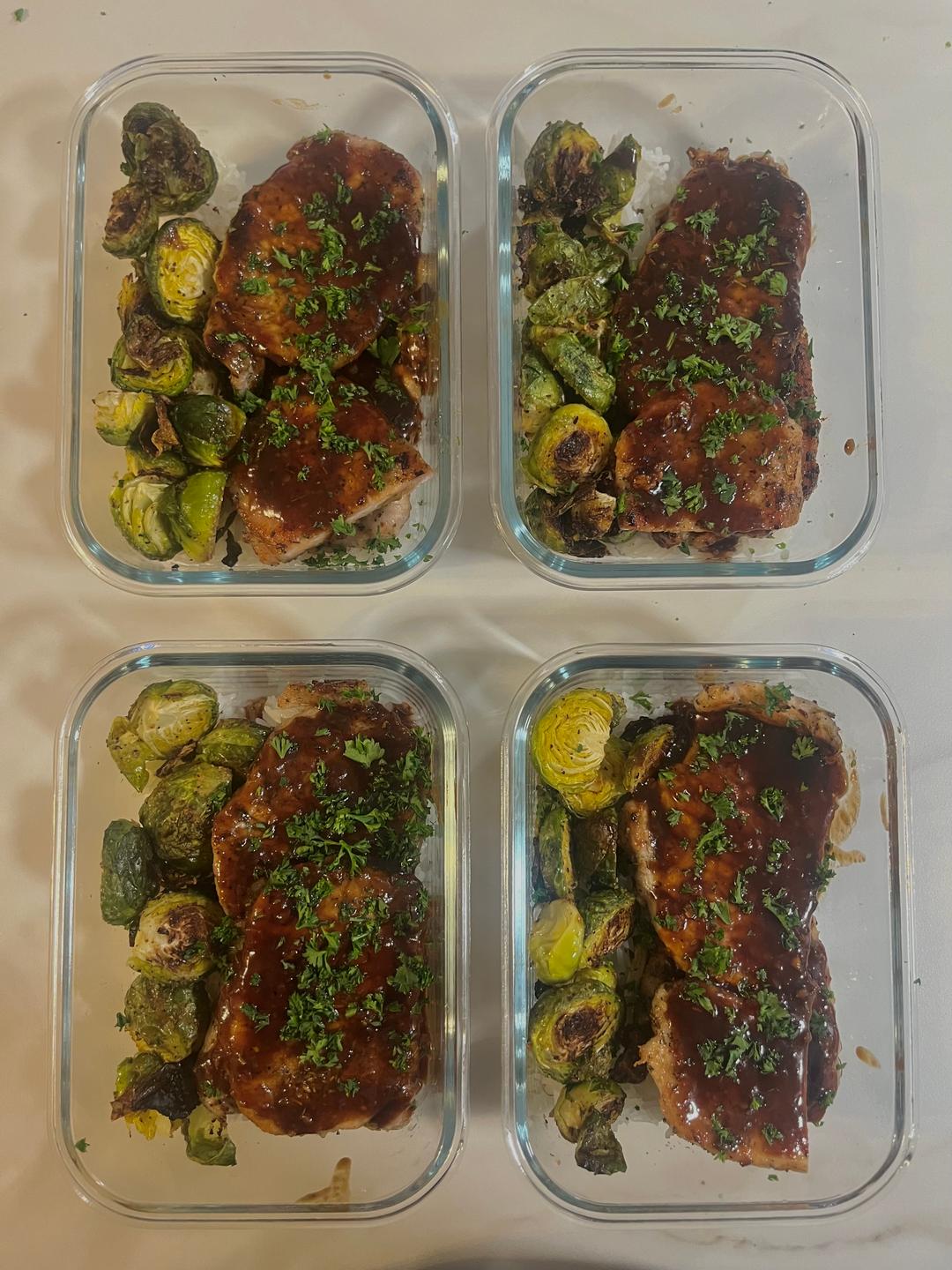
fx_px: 953
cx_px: 476
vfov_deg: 67.3
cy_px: 635
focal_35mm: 26
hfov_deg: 53.1
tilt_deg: -86.3
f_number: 1.6
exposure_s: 1/60
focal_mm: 5.1
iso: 320
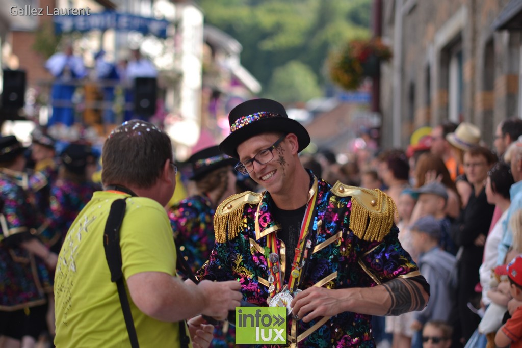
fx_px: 2219
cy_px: 174
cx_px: 261
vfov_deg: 9.0
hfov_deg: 13.4
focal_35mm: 153
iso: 100
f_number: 2.8
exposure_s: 1/500
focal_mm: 102
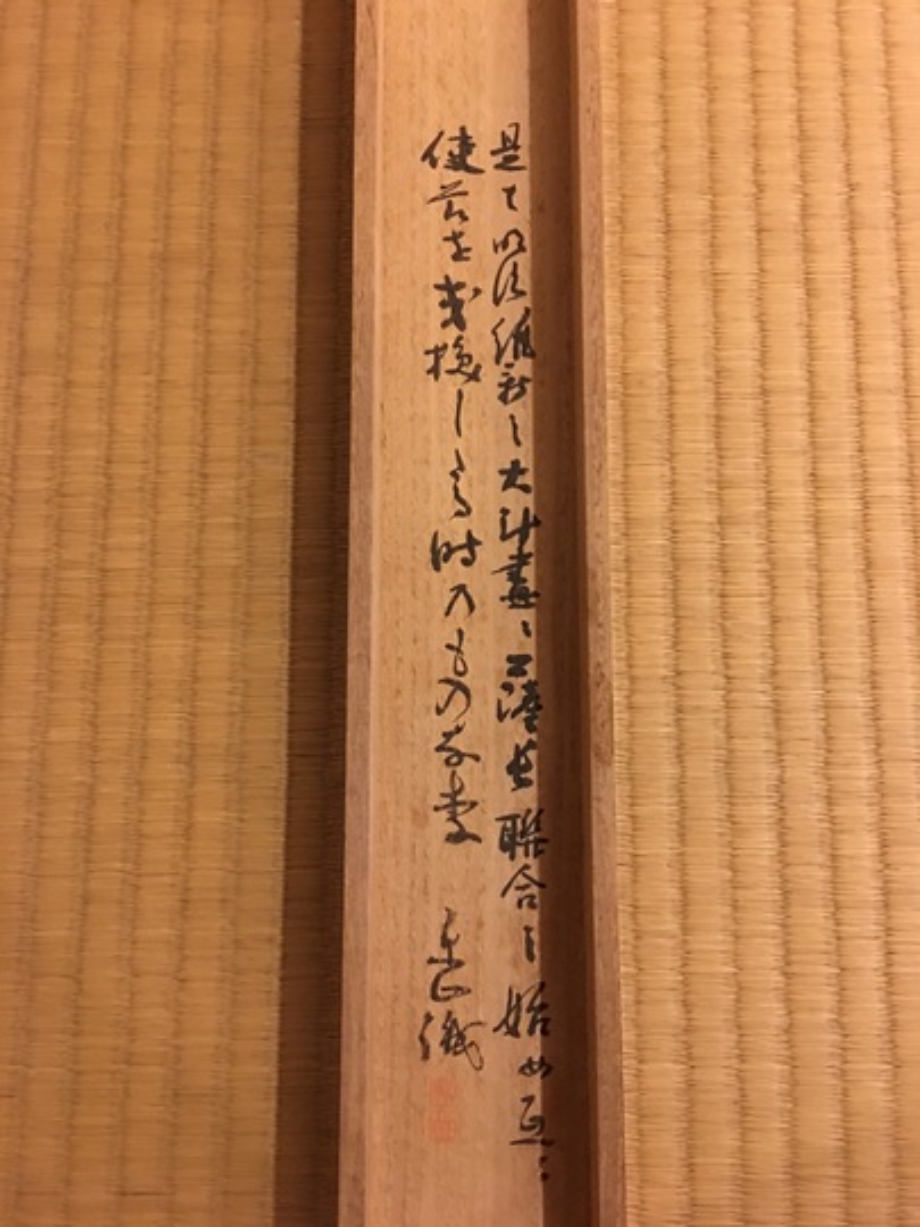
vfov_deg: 61.7
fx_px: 1028
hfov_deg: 48.2
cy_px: 614
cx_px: 460
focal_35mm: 29
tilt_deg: -81.6
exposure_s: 1/4
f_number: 2.2
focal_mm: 4.15
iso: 100
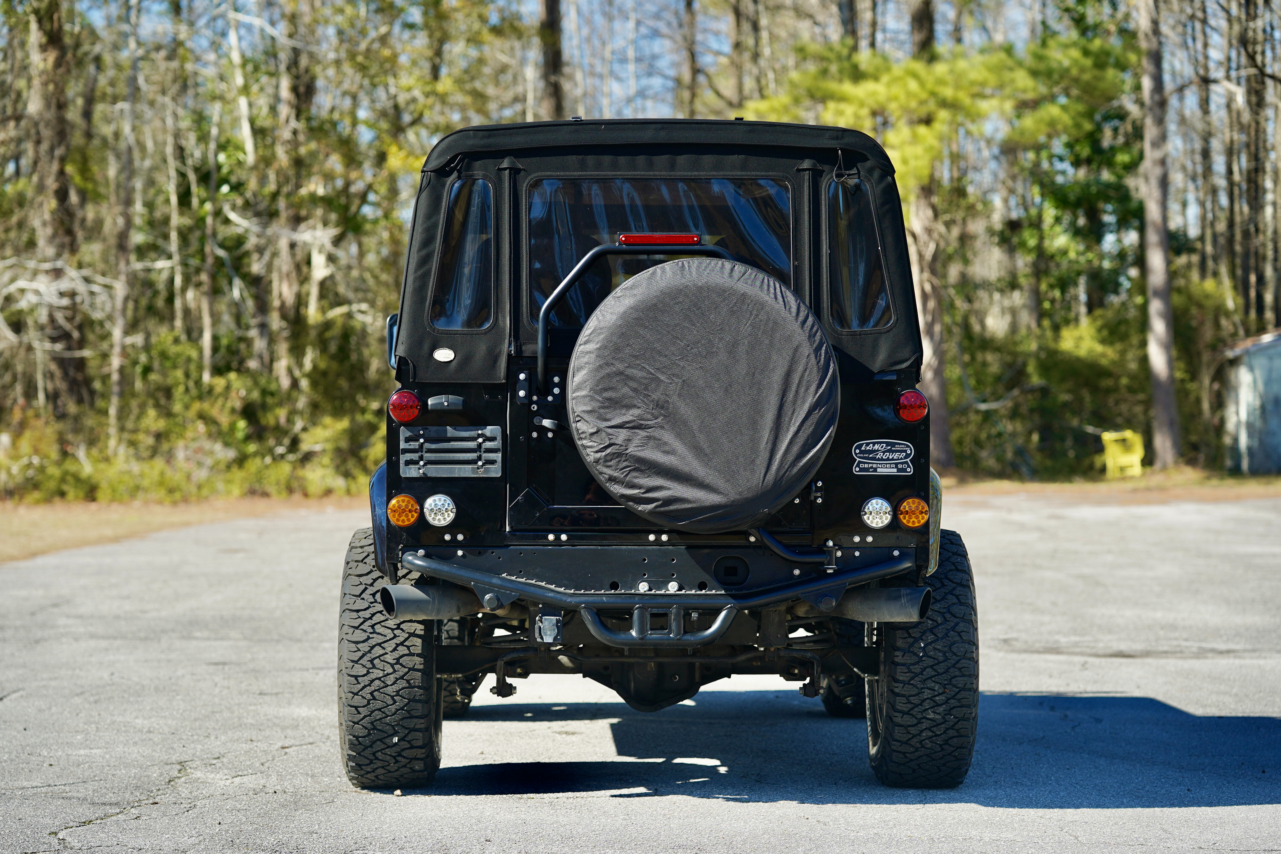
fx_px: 3024
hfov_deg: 23.9
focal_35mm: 85
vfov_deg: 16.1
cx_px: 640
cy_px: 427
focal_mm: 85
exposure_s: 1/400
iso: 125
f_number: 2.8
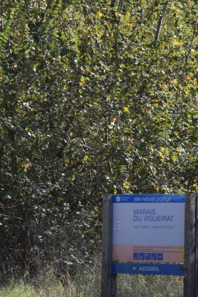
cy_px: 176
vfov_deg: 8.8
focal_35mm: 234
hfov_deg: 5.9
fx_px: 1933
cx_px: 9
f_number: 8
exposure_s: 1/250
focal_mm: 55
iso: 200
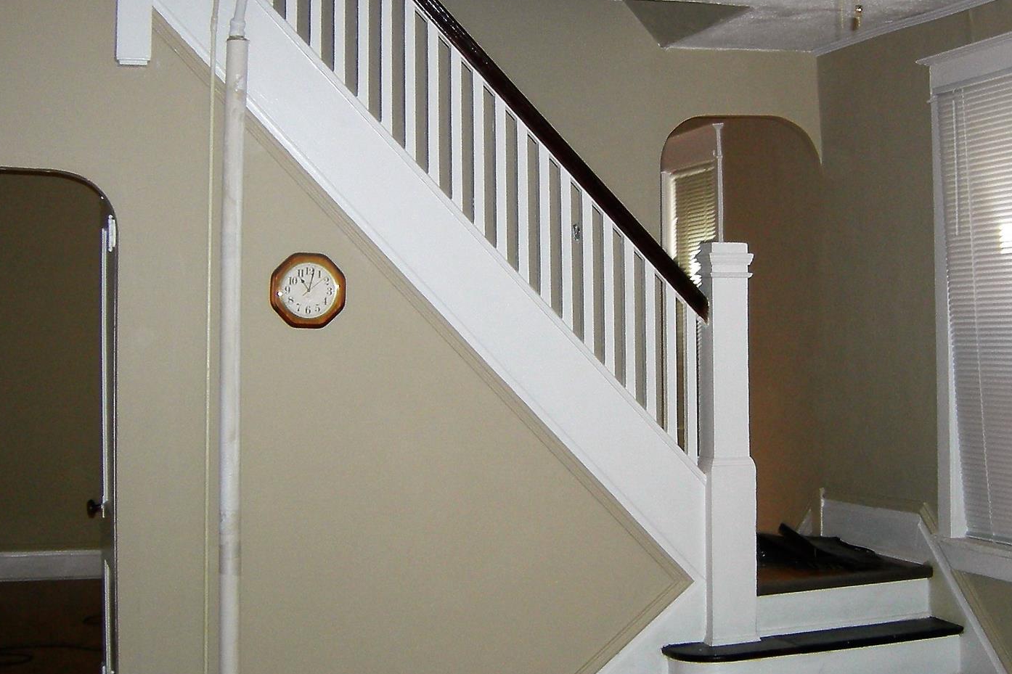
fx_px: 1546
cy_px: 232
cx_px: 563
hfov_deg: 36.2
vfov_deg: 24.5
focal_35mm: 55
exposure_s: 1/60.1
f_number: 2.7
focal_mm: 7.5
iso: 111
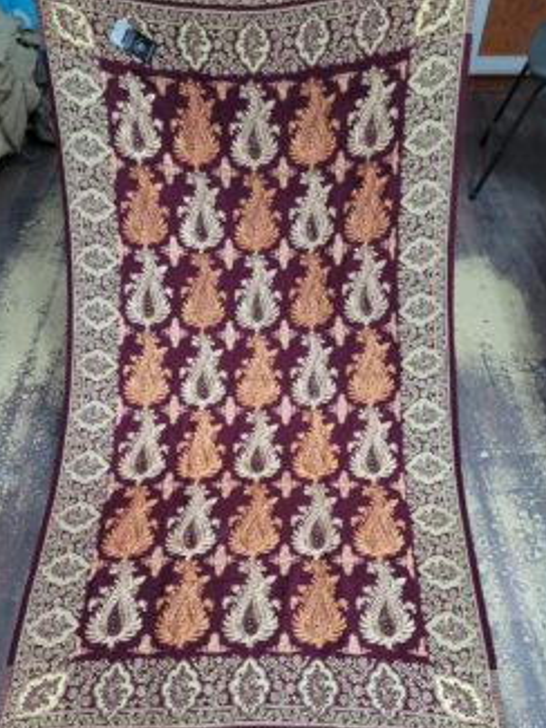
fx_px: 673
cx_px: 257
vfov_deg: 56.7
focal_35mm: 32
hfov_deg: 44.2
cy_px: 405
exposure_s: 1/33
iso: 640
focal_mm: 5.4
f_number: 1.8
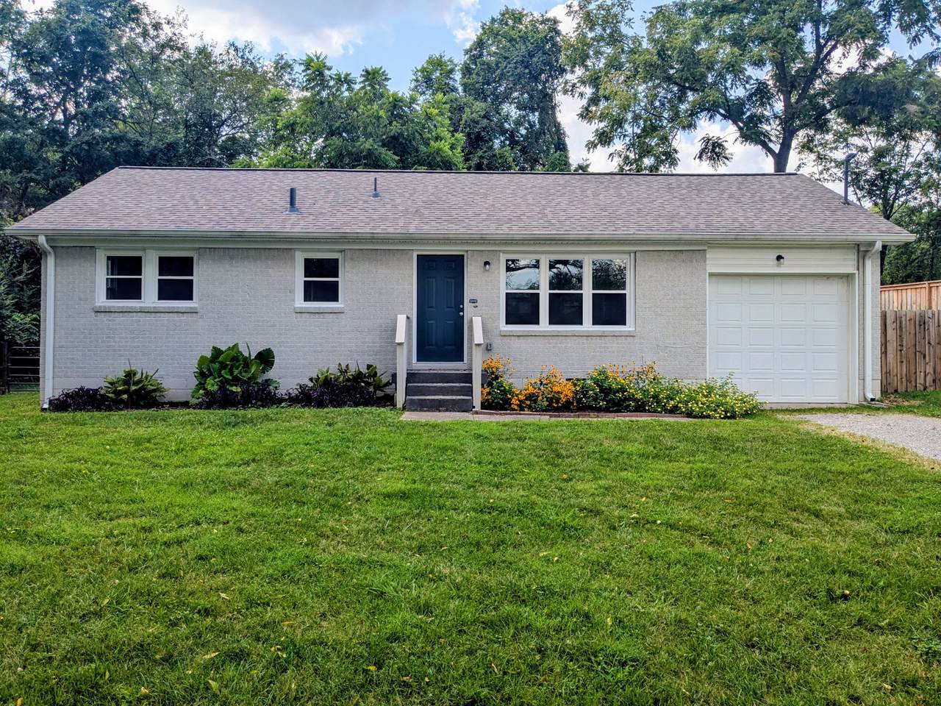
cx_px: 470
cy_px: 353
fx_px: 734
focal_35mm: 27
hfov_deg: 65.3
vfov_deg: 51.4
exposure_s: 1/1949
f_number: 1.73
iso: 40
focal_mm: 4.38
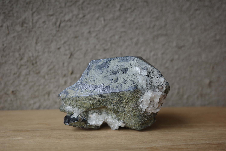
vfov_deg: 33.4
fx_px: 251
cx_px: 113
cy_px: 76
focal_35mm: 40
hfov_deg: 48.5
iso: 200
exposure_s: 1/30
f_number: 2.8
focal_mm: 26
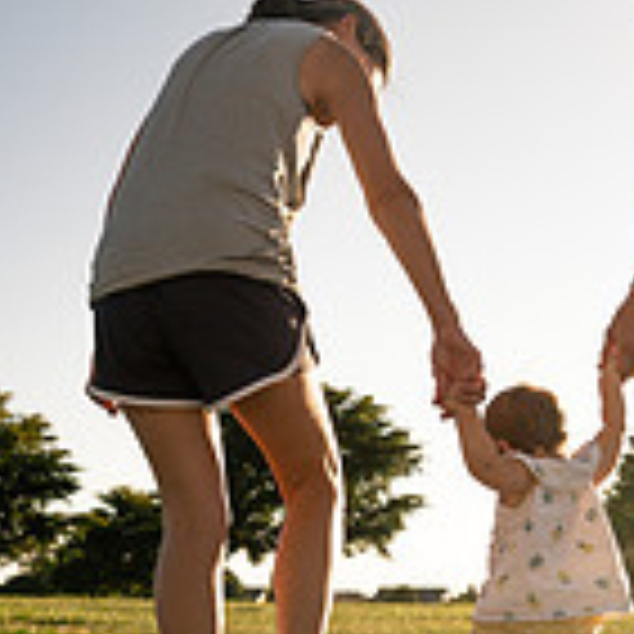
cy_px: 607
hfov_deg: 26.3
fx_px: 1347
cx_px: 441
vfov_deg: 25.4
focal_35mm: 65
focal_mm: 24
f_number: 3.2
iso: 250
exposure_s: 1/4000
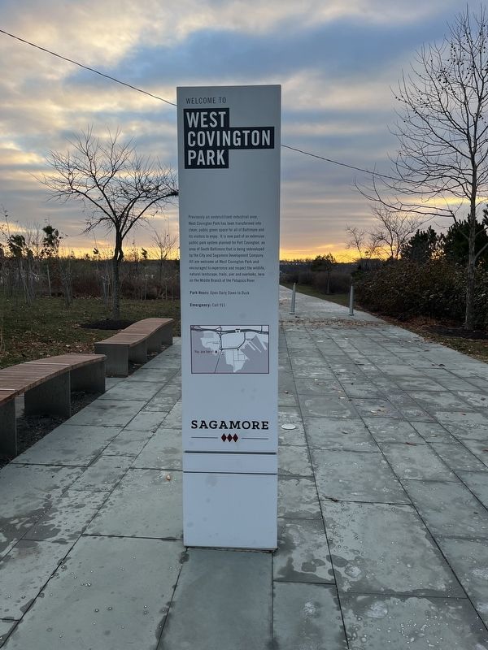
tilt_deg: -6.3
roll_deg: -2.1
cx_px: 244
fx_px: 489
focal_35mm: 26
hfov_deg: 53.1
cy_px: 325
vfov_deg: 67.3
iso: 50
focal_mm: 5.1
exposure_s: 1/336
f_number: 1.6
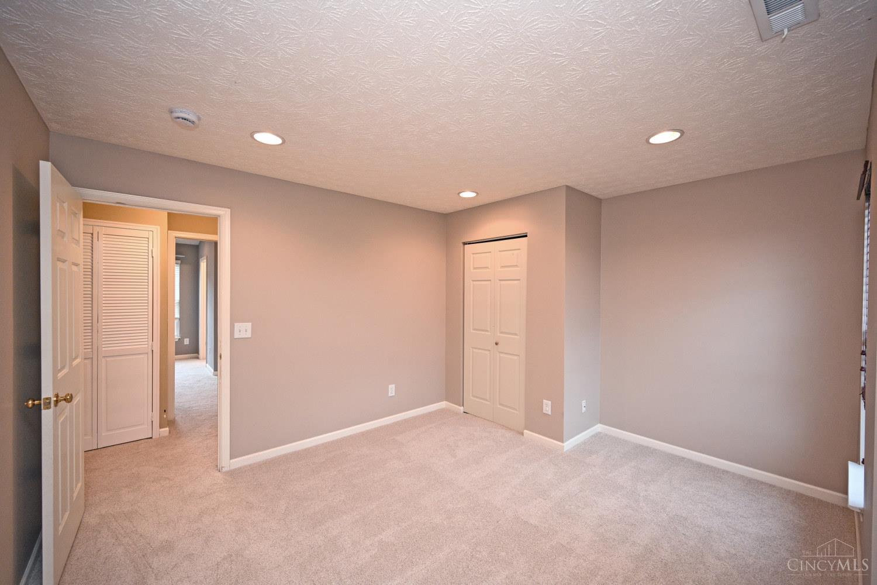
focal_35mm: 14
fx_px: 341
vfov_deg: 81.2
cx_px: 438
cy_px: 292
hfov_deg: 104.3
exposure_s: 1/60
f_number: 4
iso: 1250
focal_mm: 14
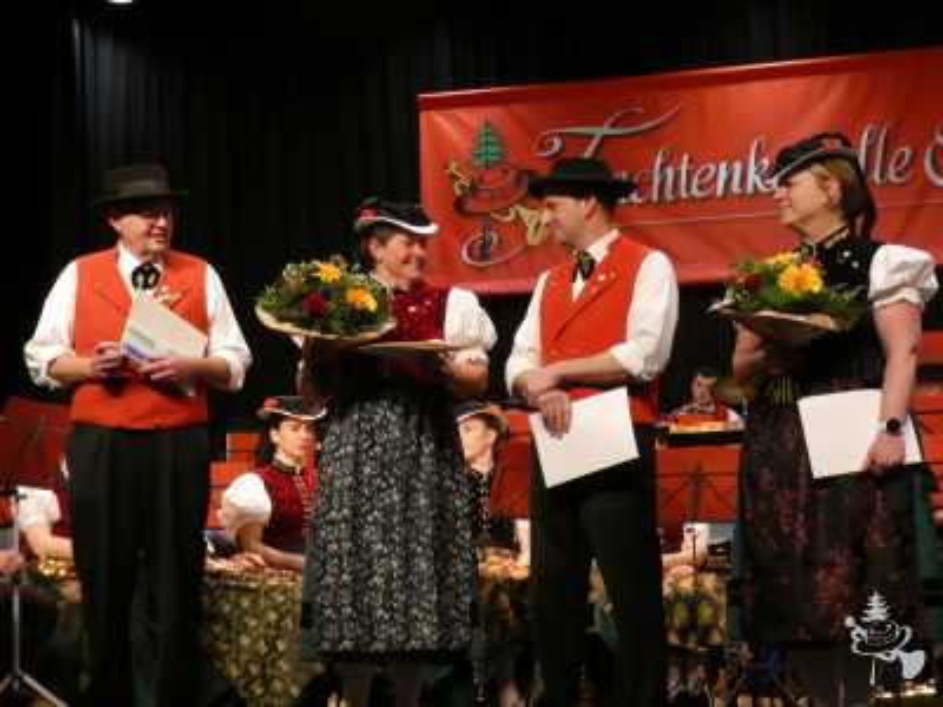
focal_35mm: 63
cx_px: 472
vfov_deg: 23.3
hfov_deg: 30.7
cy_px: 354
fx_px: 1716
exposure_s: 1/80
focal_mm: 11.3
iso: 640
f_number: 4.2
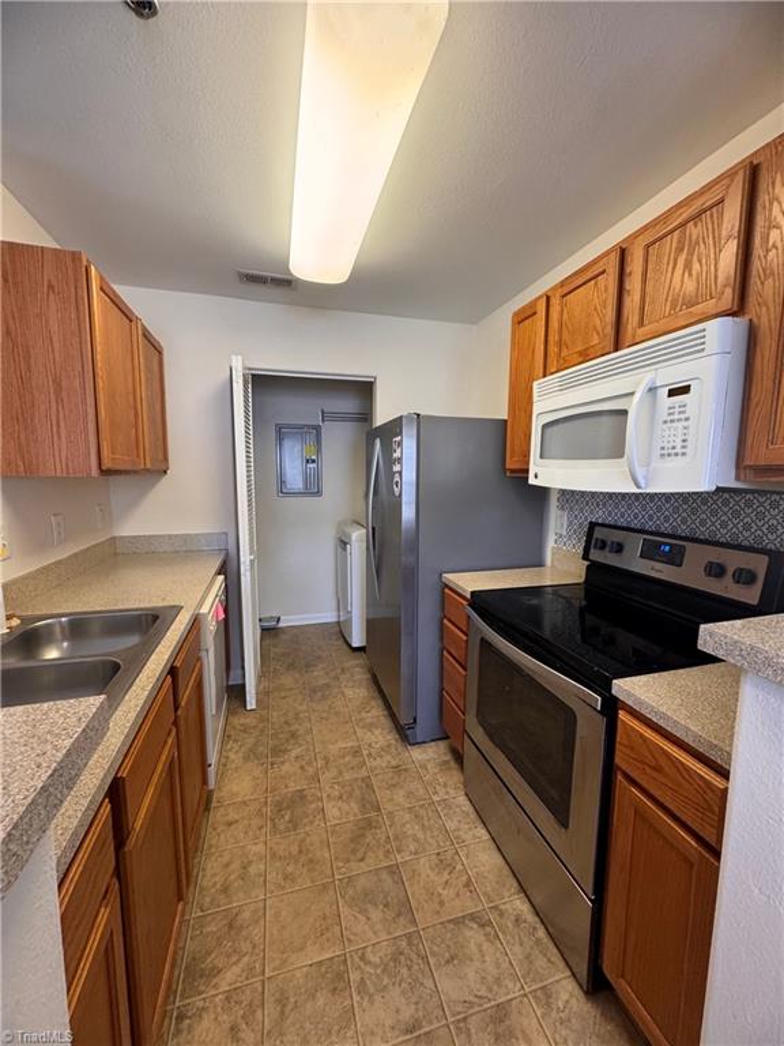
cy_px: 523
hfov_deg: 85.7
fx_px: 423
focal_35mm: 14
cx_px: 392
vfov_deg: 102.1
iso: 250
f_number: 2.2
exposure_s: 1/60
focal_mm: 2.22
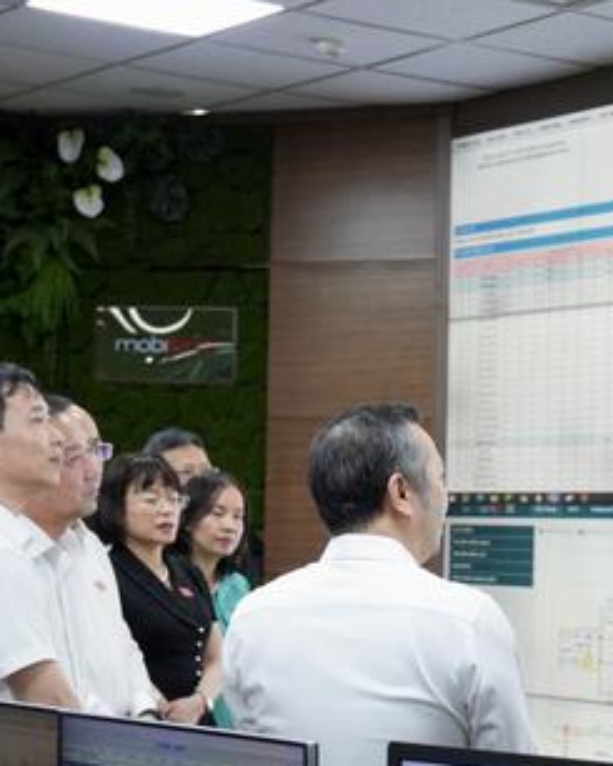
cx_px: 696
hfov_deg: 16.3
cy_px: 488
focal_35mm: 91
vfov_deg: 21.0
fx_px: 2063
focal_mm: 30
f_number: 3.5
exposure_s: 1/125
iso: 1250
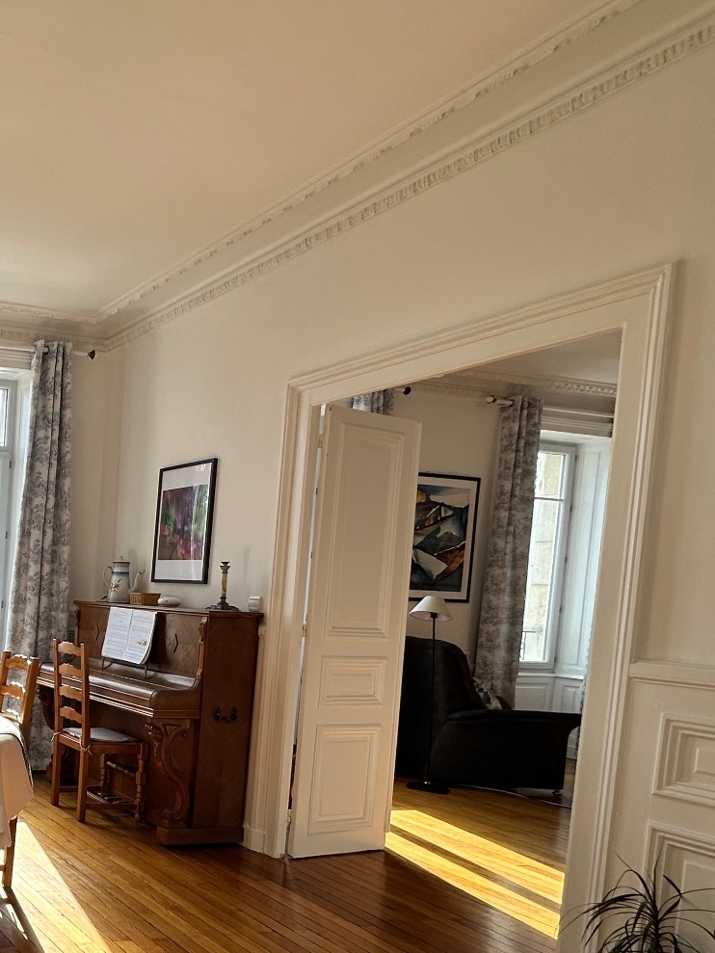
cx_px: -145
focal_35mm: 29
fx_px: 798
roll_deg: -2.5
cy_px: 631
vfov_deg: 60.3
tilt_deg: -4.2
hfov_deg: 36.8
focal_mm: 2.22
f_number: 2.2
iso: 40
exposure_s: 1/275
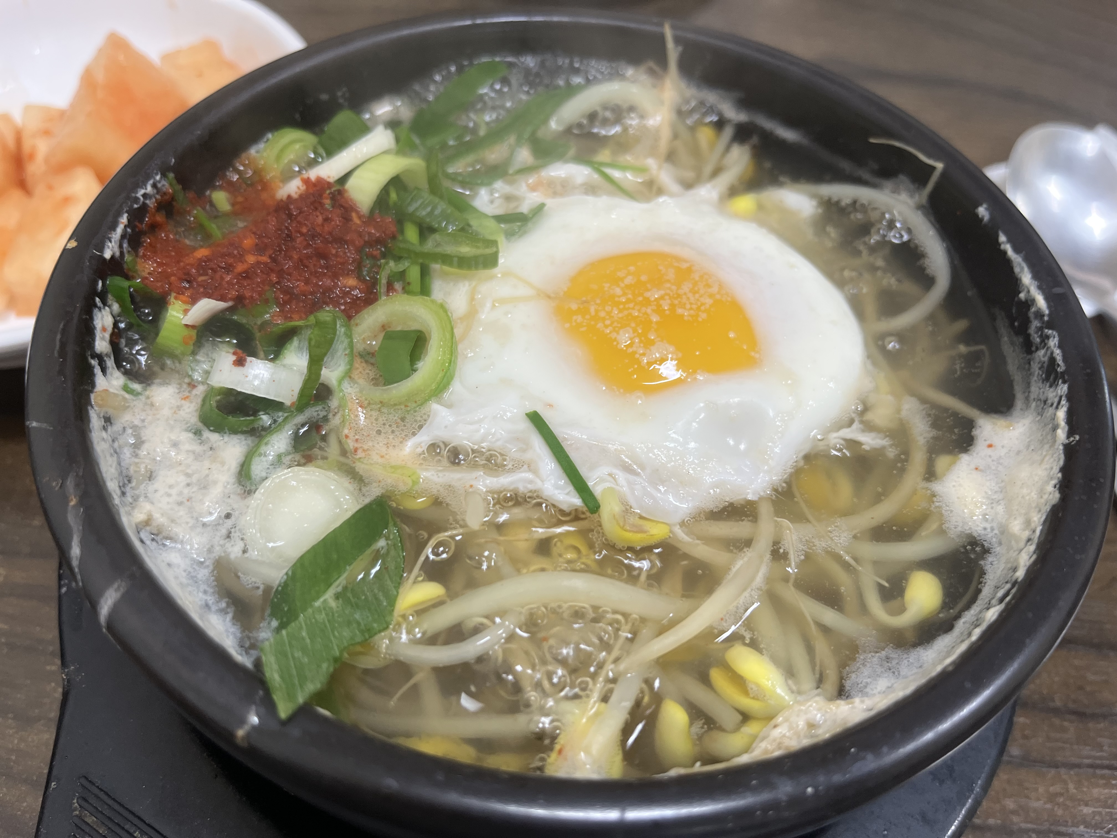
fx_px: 839
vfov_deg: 53.1
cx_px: 558
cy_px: 419
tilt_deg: -55.2
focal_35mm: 26
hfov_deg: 67.3
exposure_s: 1/120
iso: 125
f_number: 1.6
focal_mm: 5.1
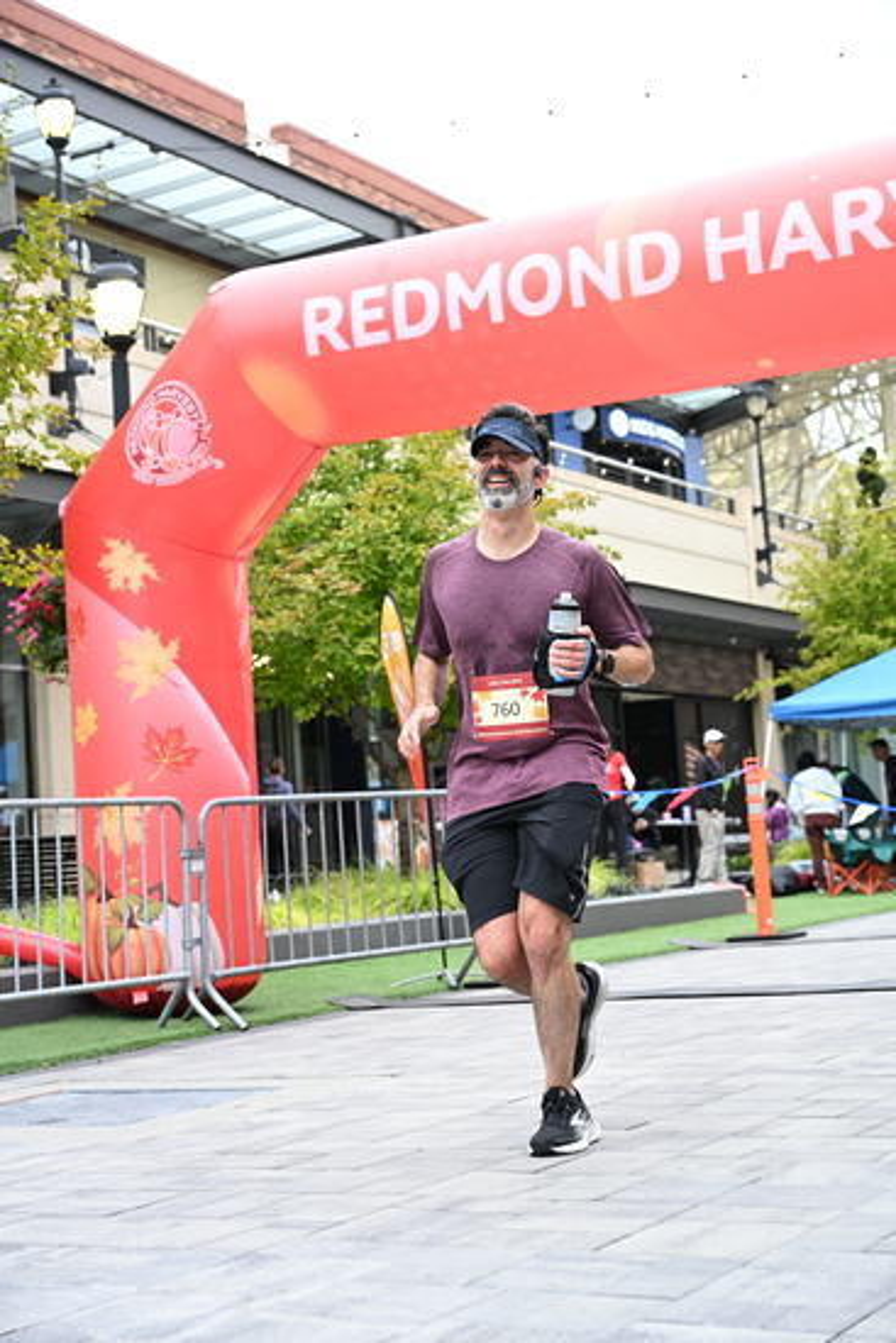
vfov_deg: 38.2
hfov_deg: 26.0
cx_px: 448
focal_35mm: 52
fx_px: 1940
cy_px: 672
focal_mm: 52
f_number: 4
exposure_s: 1/640
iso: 2000
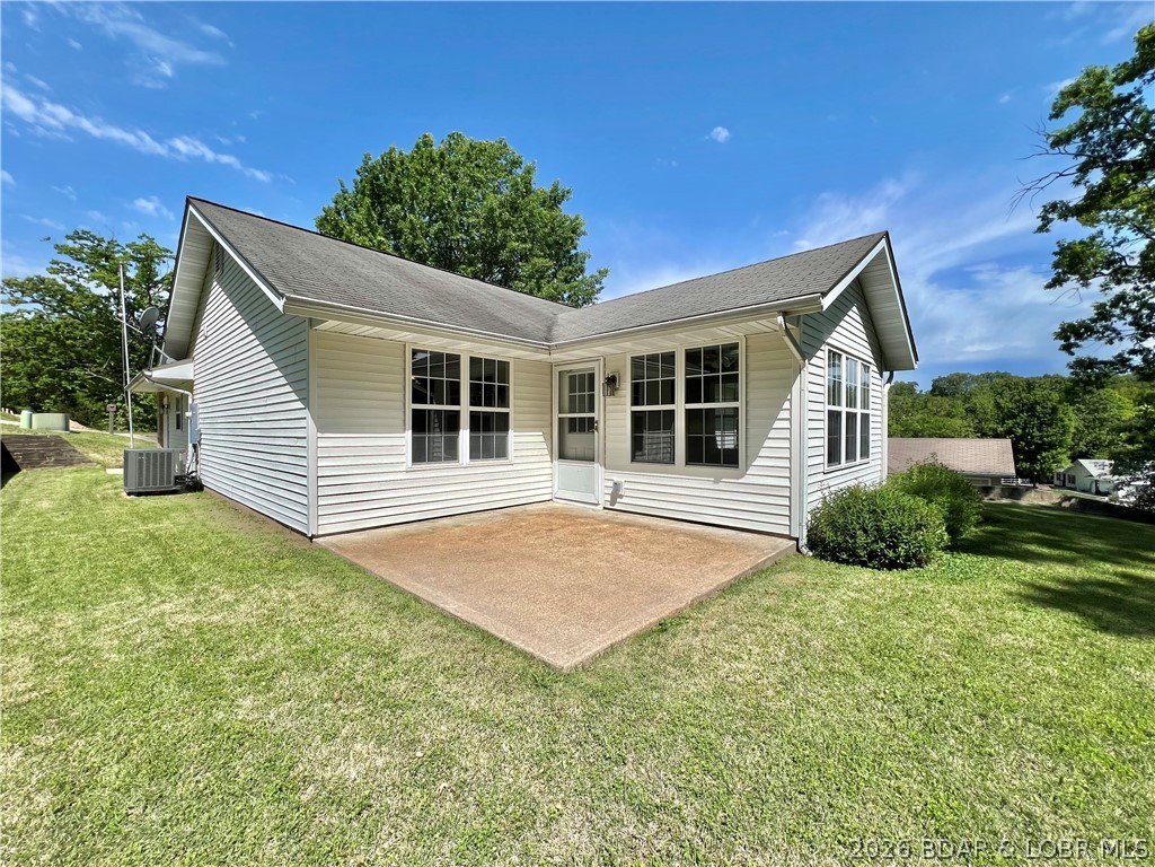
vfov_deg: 89.9
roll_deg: -0.1
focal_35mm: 13
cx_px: 578
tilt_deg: -0.9
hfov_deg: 106.2
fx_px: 434
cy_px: 434
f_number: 1.8
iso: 32
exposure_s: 1/2660
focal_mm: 1.57
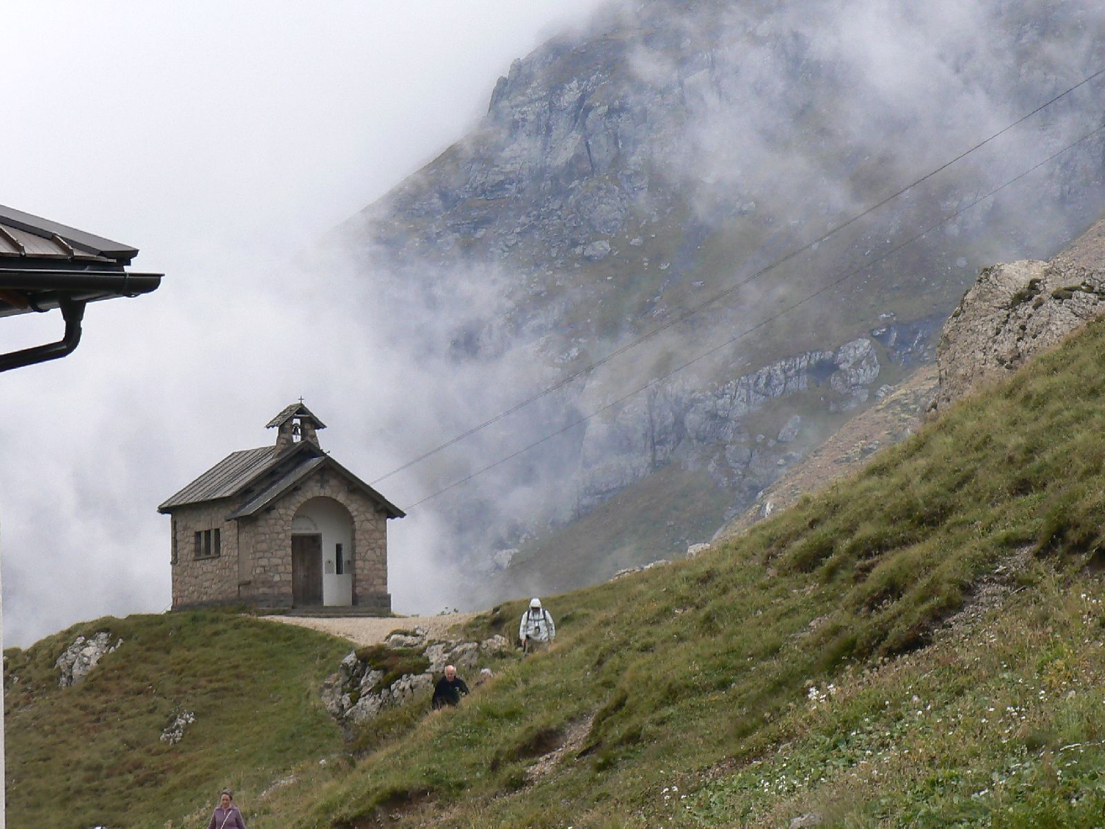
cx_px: 552
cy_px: 414
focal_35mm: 213
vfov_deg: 7.0
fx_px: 6799
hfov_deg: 9.3
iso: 80
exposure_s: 1/160
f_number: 5.6
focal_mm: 29.1
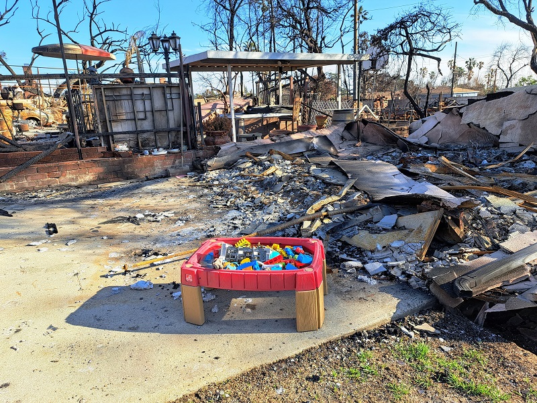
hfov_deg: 71.6
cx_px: 268
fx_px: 372
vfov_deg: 56.8
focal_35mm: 24
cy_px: 202
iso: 50
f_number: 1.8
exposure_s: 1/508
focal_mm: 5.23
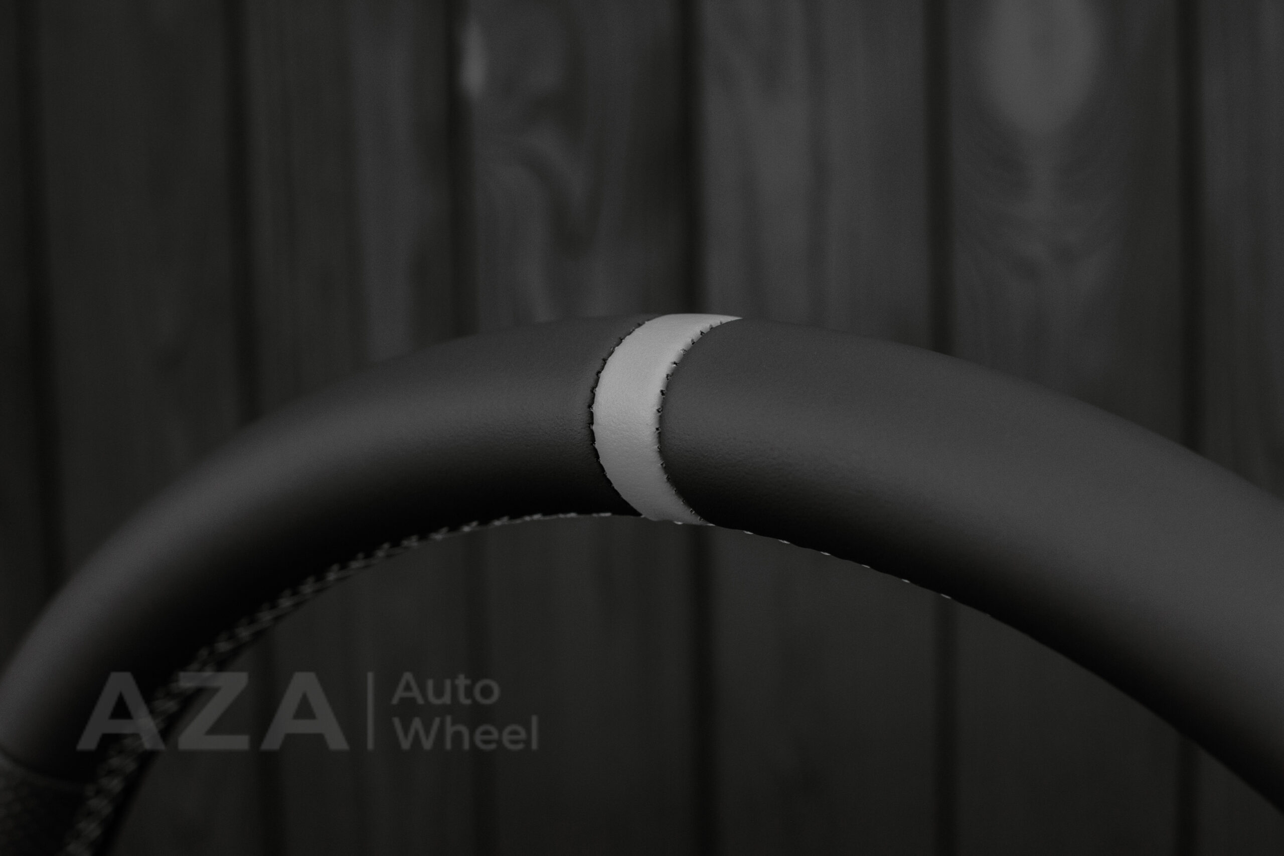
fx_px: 1872
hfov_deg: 37.8
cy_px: 428
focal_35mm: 52
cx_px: 642
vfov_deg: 25.8
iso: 500
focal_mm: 35
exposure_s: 1/125
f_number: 6.3
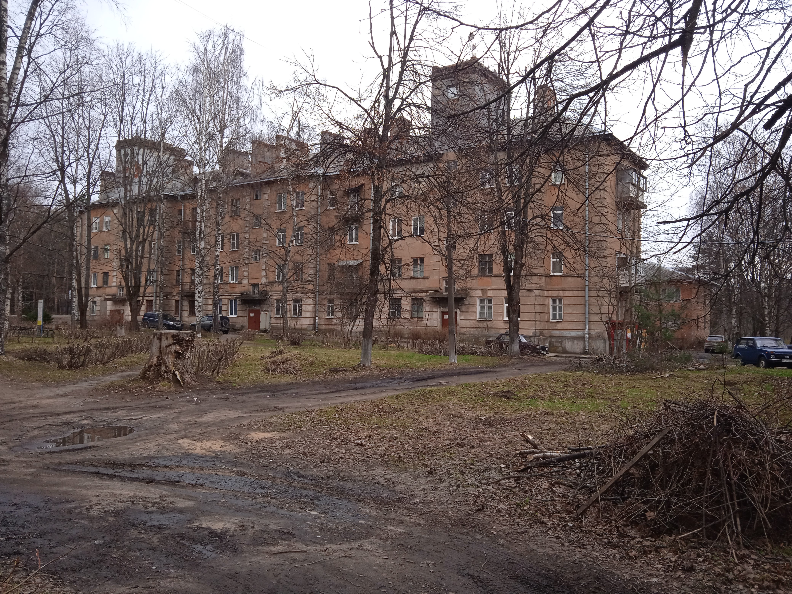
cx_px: 396
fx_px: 641
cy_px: 297
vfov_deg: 49.7
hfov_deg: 63.4
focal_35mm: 28
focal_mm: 3.43
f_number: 2.2
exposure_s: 1/100
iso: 182
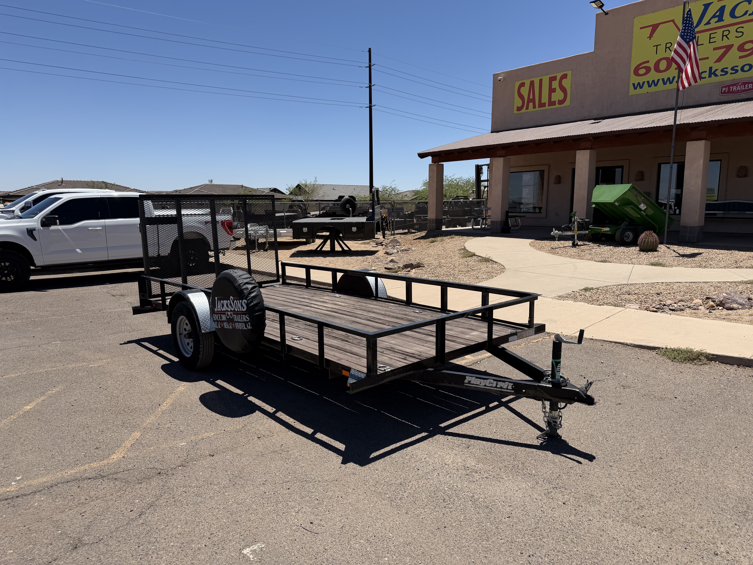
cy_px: 282
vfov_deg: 56.8
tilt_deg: -7.7
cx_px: 376
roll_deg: -0.2
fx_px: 522
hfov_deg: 71.6
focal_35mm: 24
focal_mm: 6.76
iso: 80
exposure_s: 1/6173
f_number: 1.78
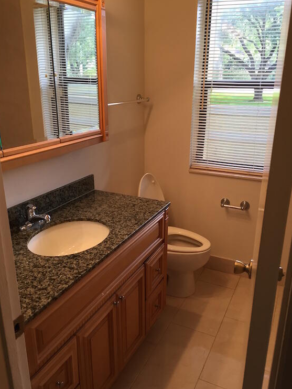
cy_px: 196
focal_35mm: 30
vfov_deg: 59.9
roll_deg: +1.8
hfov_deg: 46.8
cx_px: 144
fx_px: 337
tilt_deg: -19.1
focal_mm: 4.15
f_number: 2.2
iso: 40
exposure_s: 1/40
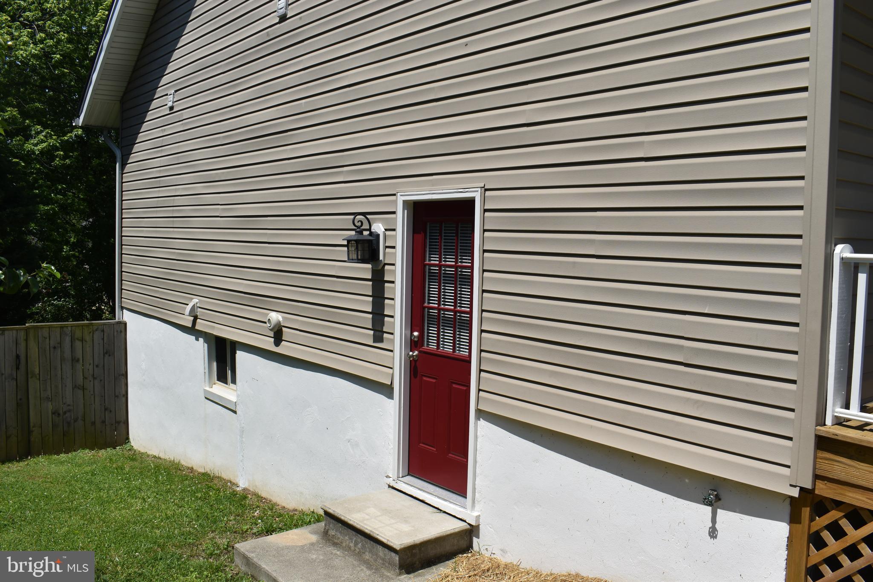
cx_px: 436
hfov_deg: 61.9
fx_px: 727
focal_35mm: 30
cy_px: 291
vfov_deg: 43.6
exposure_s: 1/400
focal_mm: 20
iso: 100
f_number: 10
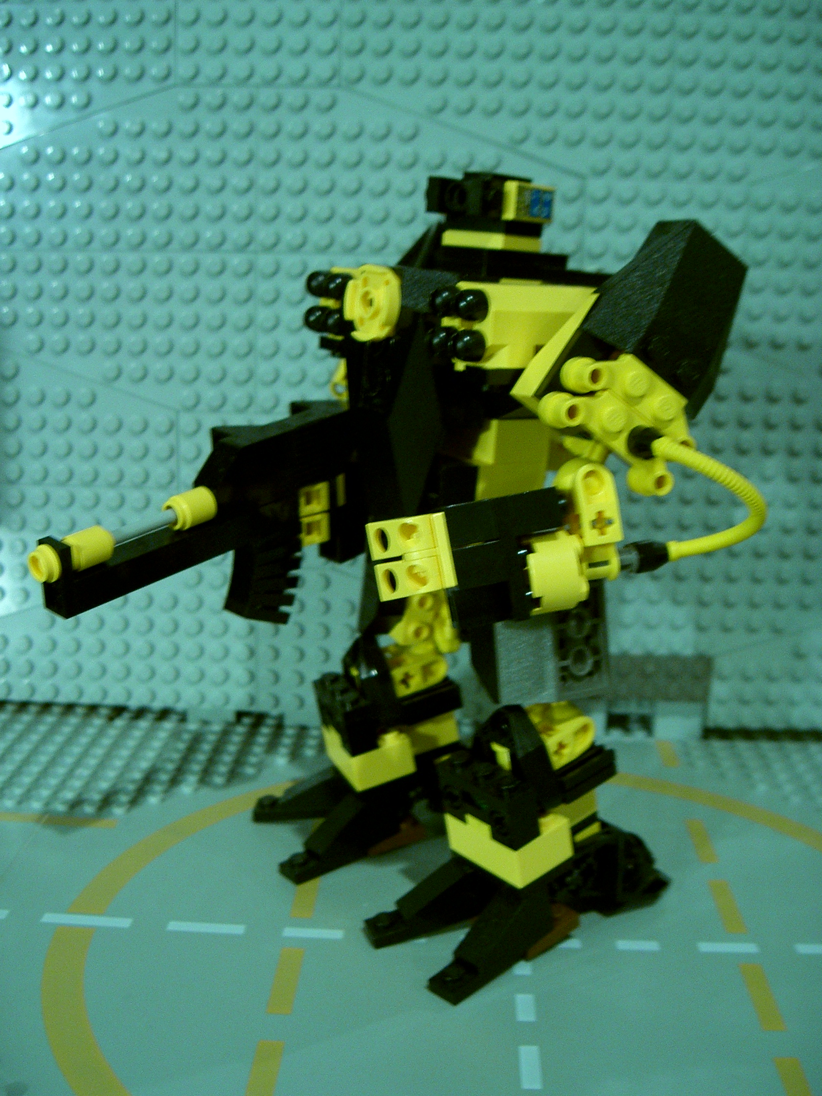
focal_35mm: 39
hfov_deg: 36.8
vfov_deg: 47.9
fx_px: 1235
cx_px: 411
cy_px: 548
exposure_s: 1/8
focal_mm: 8
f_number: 2.8
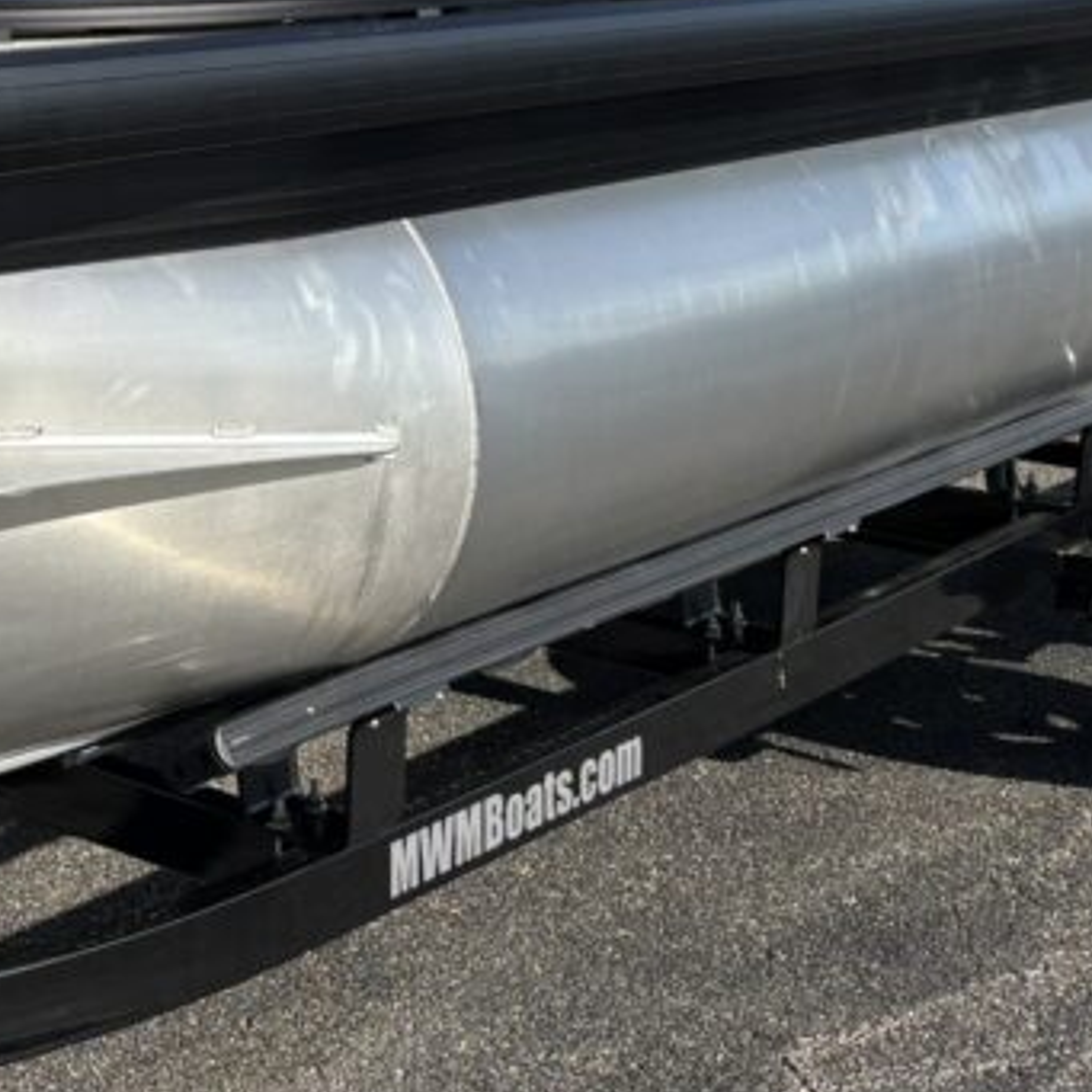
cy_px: 6
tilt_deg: -1.7
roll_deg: +1.1
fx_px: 2570
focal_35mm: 72
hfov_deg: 23.4
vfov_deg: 23.0
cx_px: 120
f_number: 1.6
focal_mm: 5.96
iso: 50
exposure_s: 1/2342
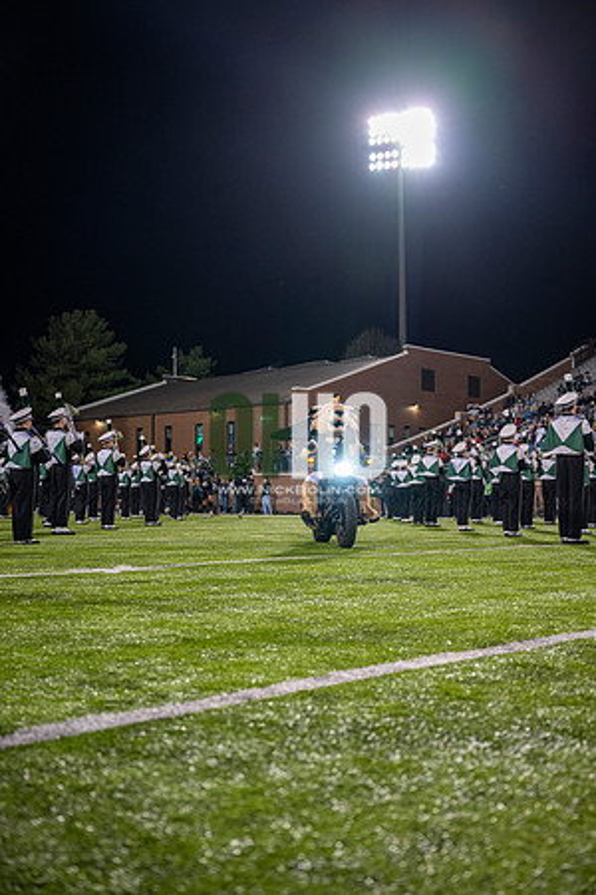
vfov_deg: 46.4
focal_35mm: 42
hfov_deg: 31.9
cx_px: 298
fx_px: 1043
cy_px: 448
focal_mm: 42
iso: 1250
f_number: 3.2
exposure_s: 1/500
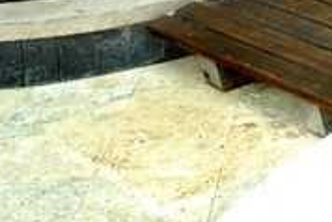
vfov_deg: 12.1
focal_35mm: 109
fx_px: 1006
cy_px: -102
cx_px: 507
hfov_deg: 16.9
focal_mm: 18
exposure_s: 1/1.6
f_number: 9
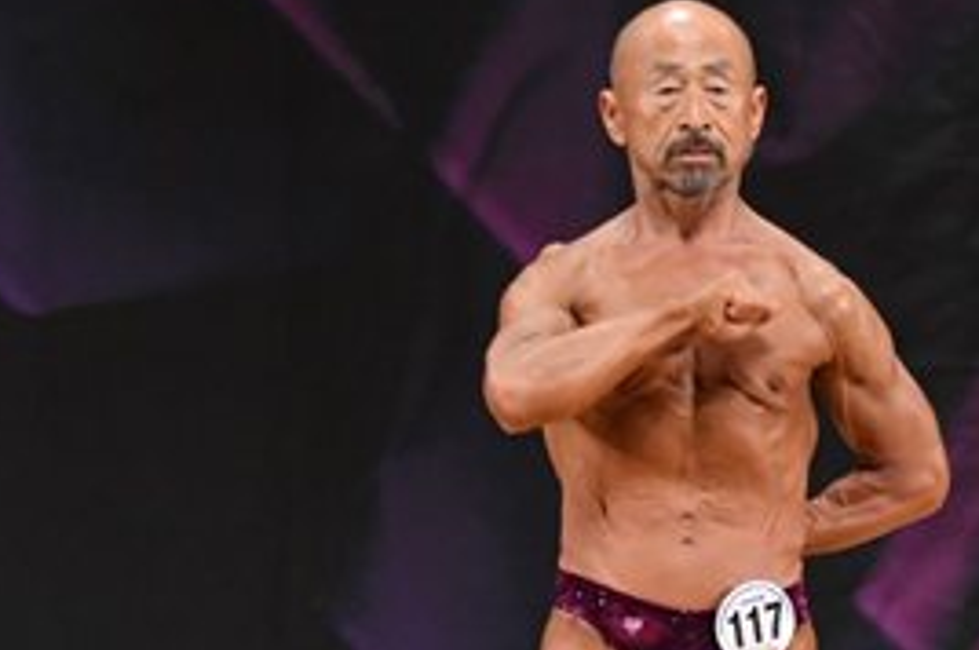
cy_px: 603
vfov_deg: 2.0
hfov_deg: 3.0
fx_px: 18877
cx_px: 773
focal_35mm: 695
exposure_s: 1/400
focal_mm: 160
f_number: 5.6
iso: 3200
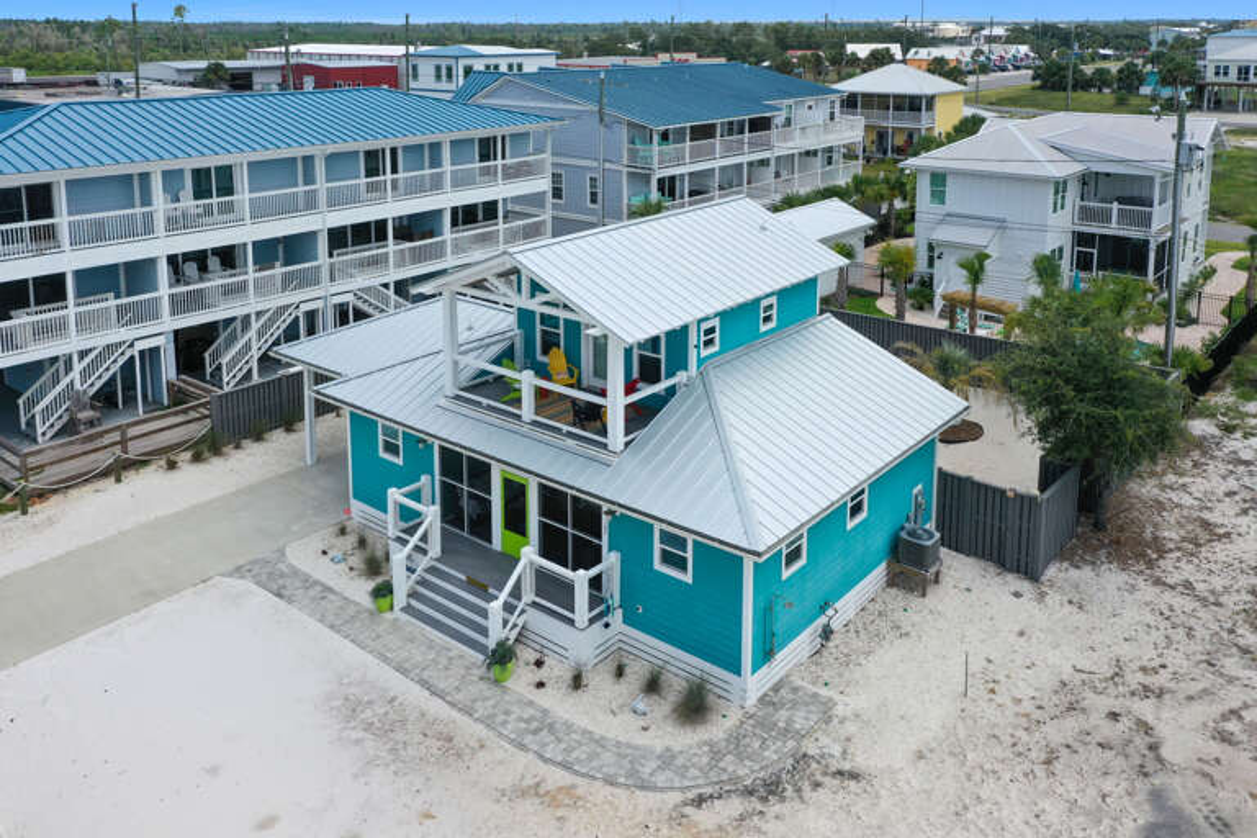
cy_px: 419
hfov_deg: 65.5
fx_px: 978
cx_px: 628
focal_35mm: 28
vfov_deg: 46.4
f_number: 6.3
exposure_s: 1/640
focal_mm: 10.26
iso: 100
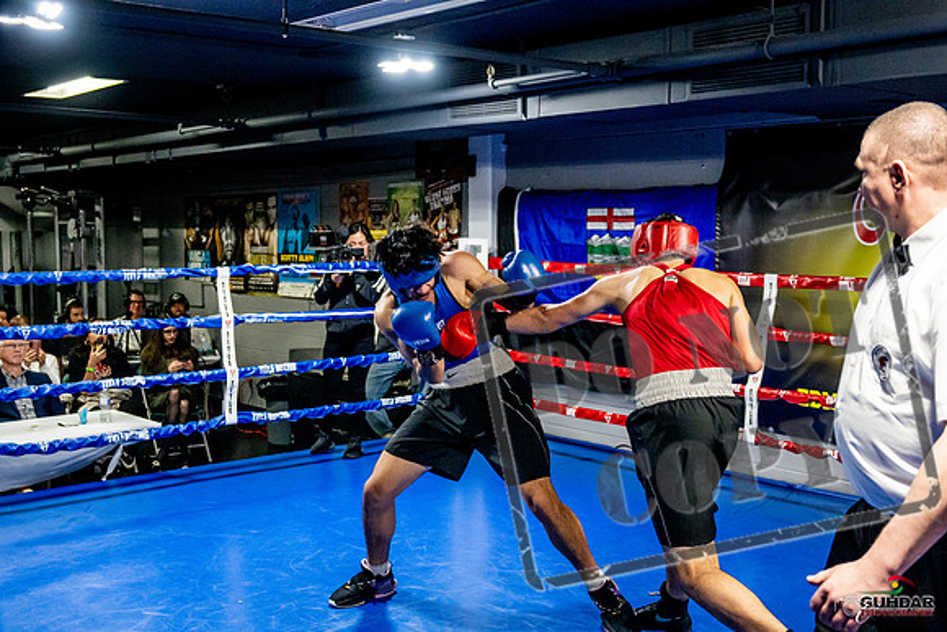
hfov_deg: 46.4
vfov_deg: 31.9
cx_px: 474
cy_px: 316
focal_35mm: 42
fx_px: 1105
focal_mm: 28
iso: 5000
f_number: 2.8
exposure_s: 1/800
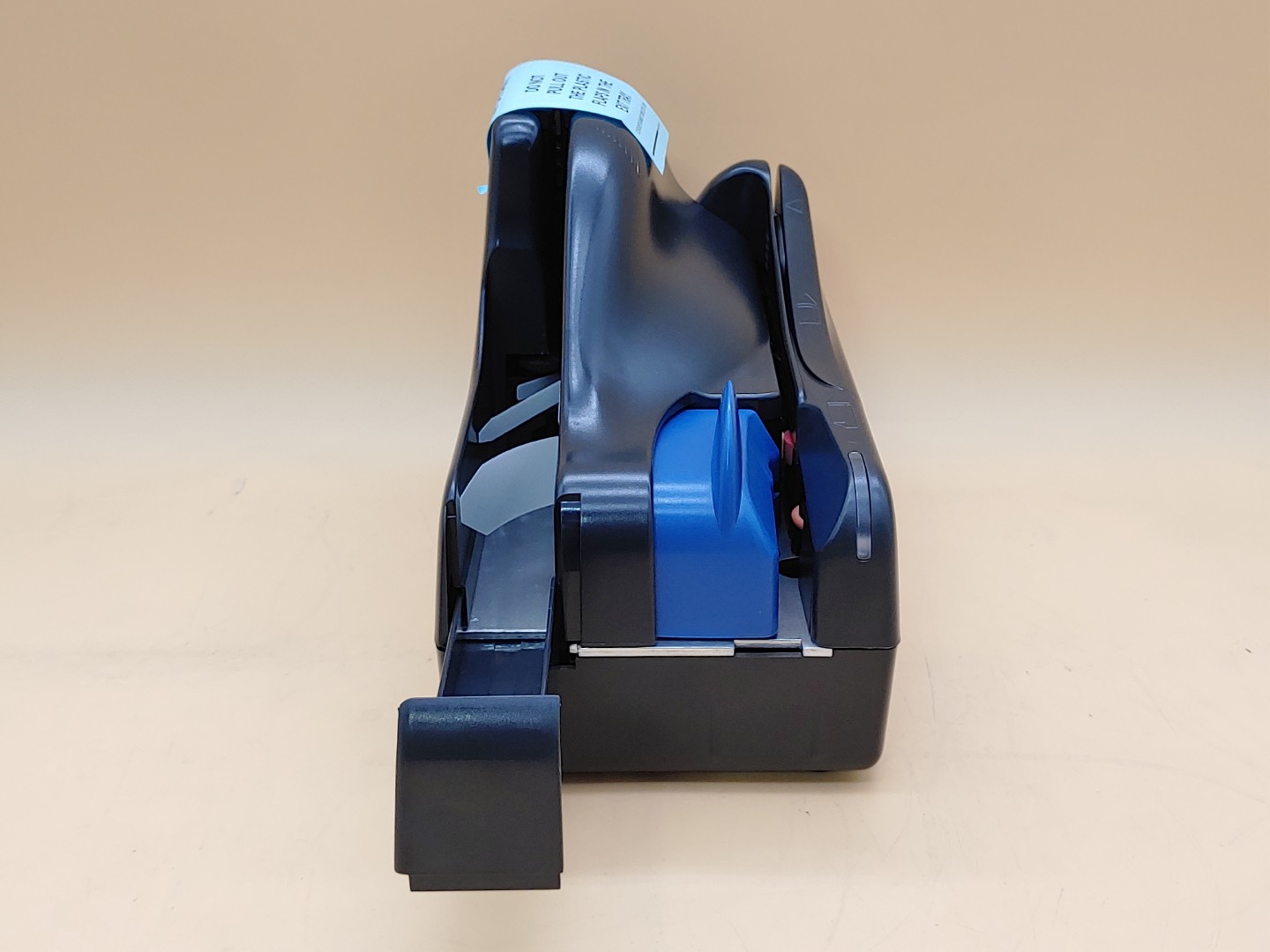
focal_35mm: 44
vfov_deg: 32.9
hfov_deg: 42.9
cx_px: 635
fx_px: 1614
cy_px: 476
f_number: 1.8
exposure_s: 1/80
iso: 50
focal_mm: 4.36
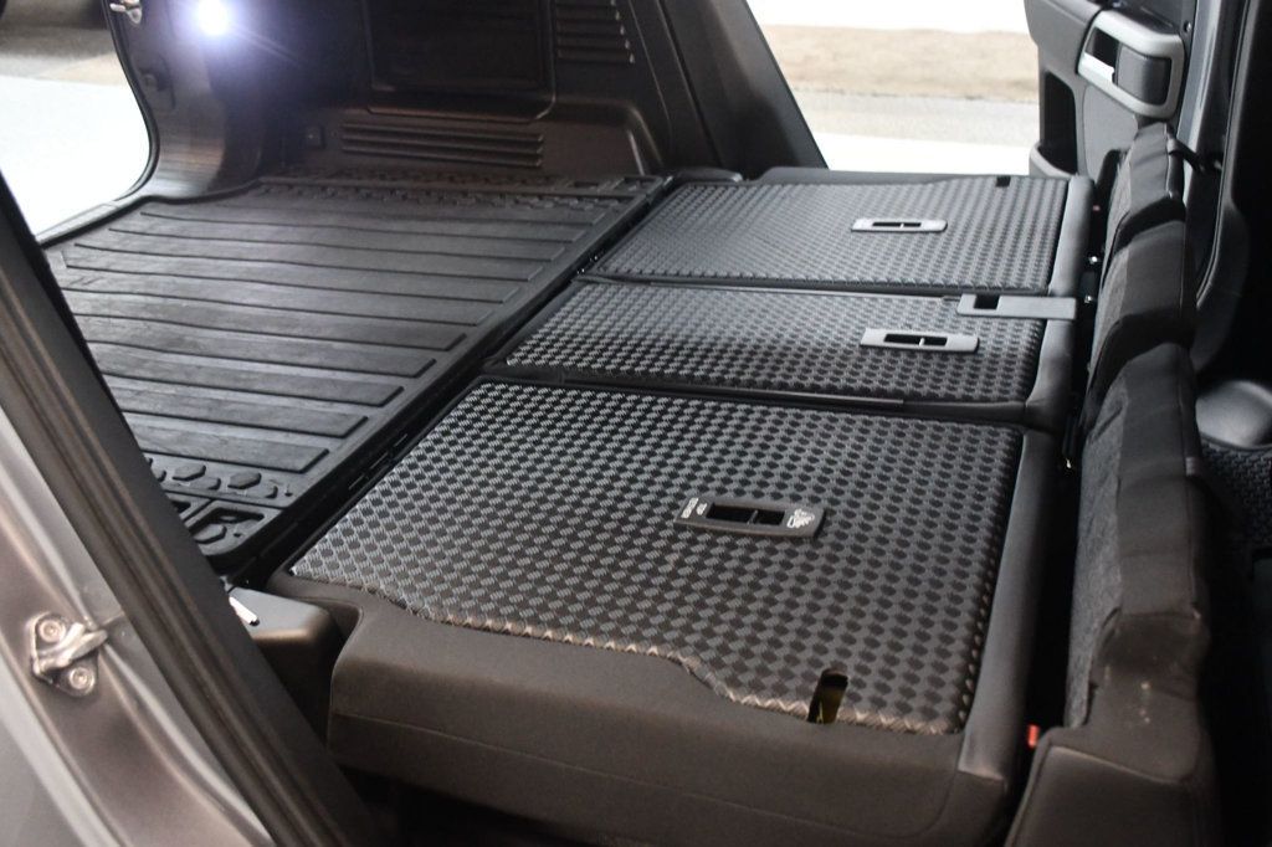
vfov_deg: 38.9
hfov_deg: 55.8
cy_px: 424
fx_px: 1201
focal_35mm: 34
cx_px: 636
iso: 5000
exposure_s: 1/60
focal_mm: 23
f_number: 3.8
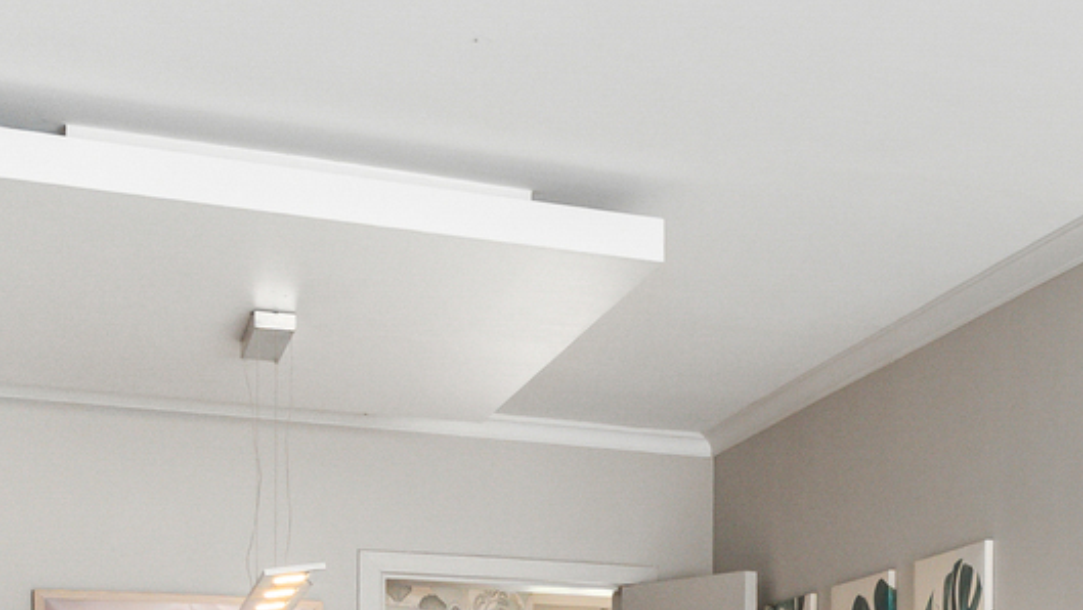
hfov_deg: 23.7
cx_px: 1499
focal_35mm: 76
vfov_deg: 14.8
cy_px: 925
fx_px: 2183
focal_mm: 16
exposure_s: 1/30
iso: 4000
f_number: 4.5
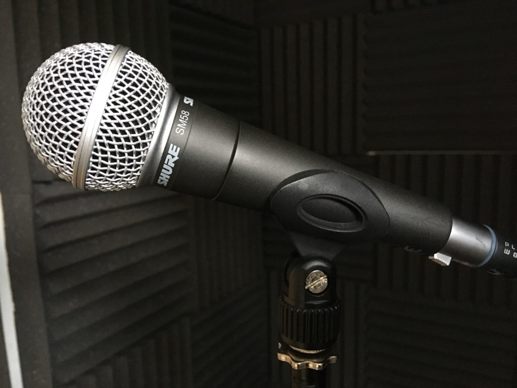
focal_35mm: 29
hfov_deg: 61.7
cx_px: 258
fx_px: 433
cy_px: 194
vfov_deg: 48.2
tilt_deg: -7.7
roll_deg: +0.4
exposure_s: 1/17
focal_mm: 4.15
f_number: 2.2
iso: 250
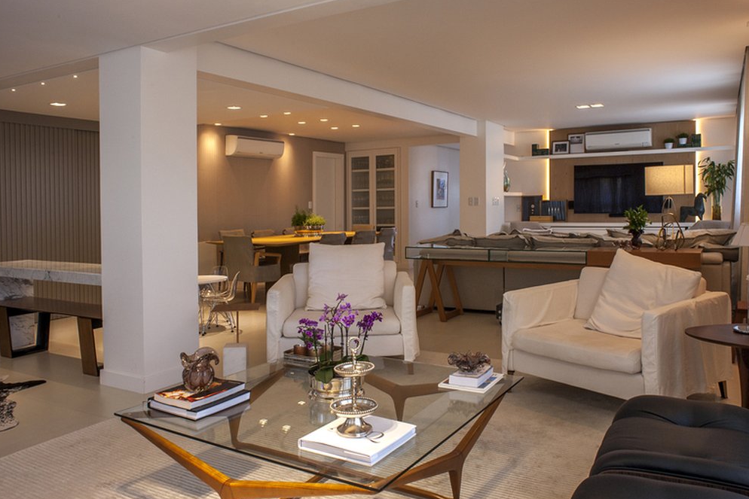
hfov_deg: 71.5
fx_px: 520
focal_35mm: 25
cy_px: 244
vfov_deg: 51.3
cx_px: 380
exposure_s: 1/6
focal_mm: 24
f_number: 16
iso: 250
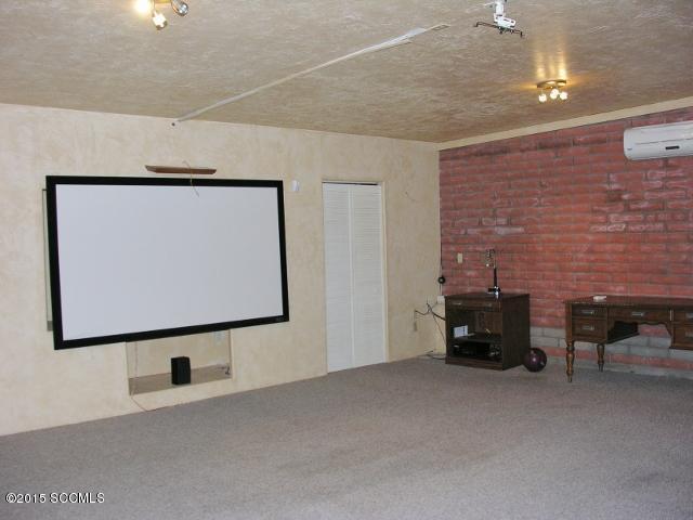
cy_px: 260
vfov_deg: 40.7
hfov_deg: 52.6
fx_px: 701
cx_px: 346
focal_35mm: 35
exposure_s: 1/60.1
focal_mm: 8.9
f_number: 2.8
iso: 107
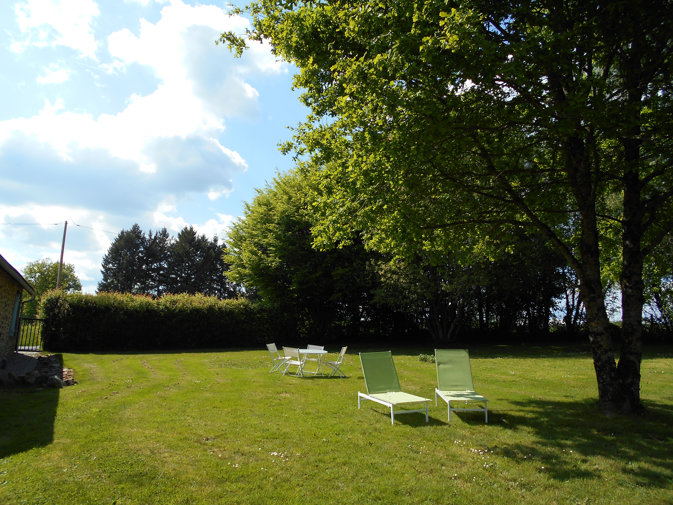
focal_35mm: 26
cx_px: 336
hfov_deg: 67.3
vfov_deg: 53.1
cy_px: 252
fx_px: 505
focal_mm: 4.6
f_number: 3.2
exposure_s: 1/800
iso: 80
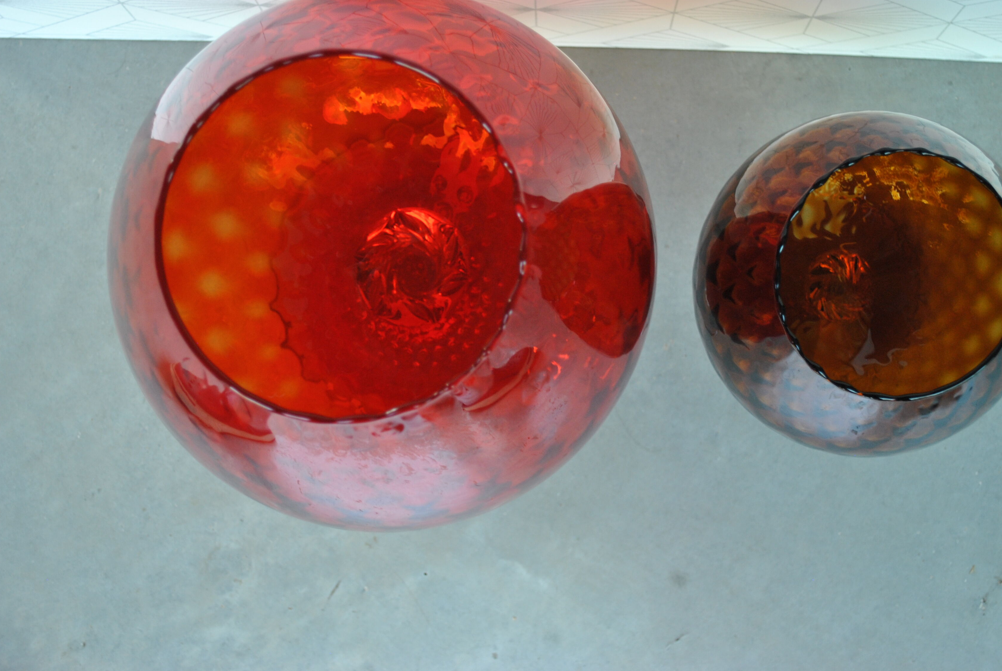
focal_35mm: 55
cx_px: 542
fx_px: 1533
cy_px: 298
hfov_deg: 36.2
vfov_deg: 24.7
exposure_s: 1/30
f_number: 4.8
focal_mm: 32
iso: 280
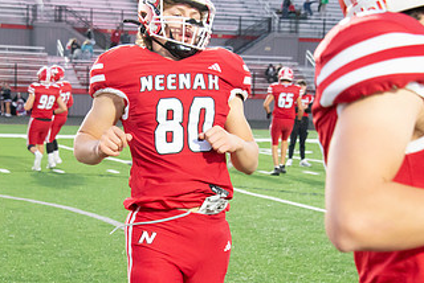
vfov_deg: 13.1
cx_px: 207
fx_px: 1238
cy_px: 179
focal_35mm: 105
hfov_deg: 19.4
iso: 8000
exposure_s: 1/320
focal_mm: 58
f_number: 5.6
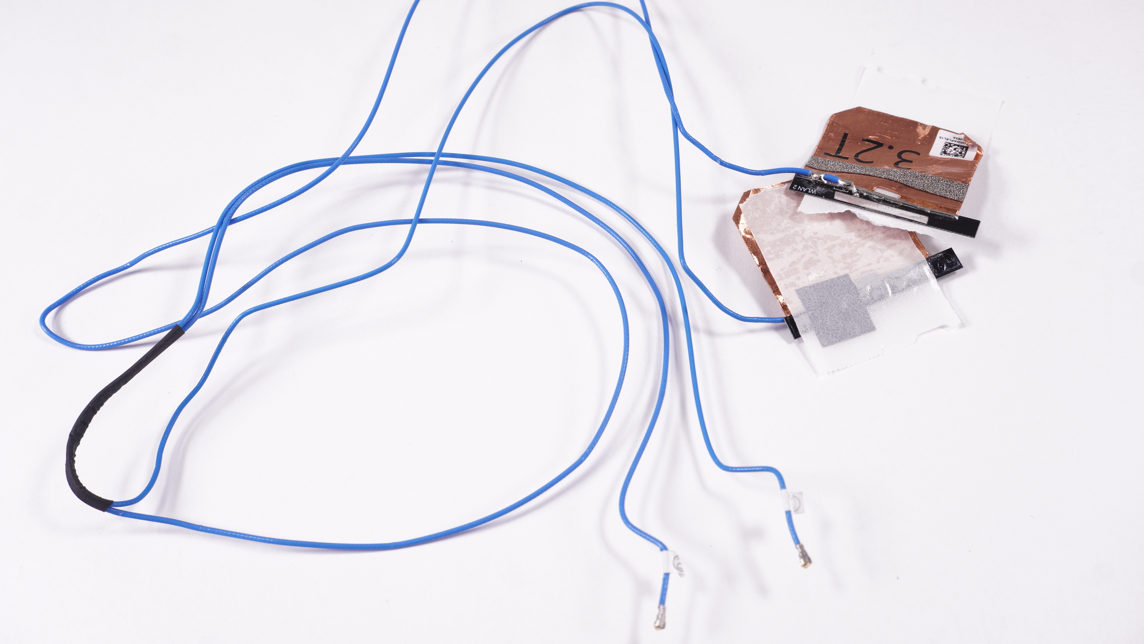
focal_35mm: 41
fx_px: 1244
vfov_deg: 29.0
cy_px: 273
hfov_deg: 49.4
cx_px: 572
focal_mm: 26
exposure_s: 1/200
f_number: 8
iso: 640
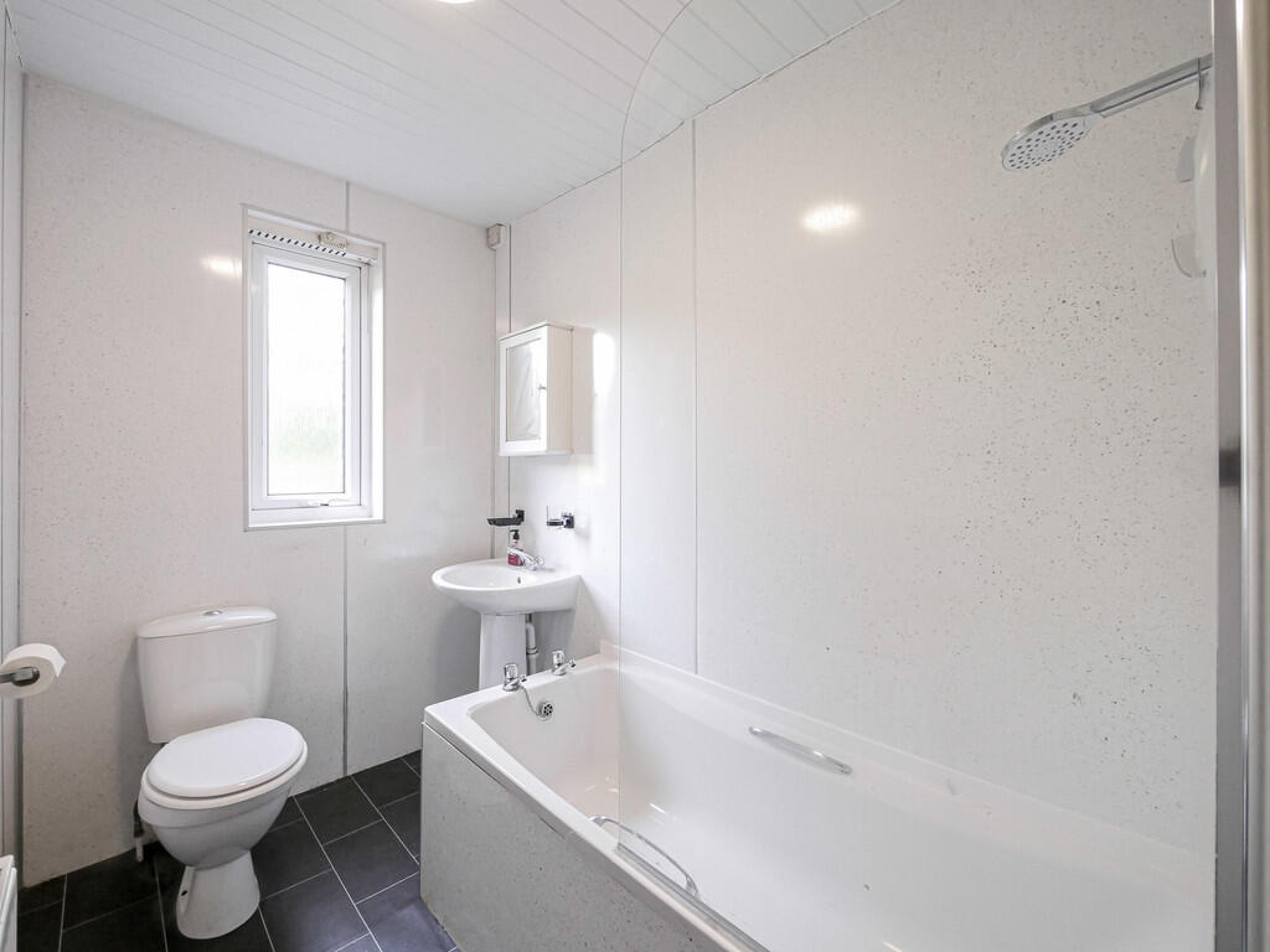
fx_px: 514
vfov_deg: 85.7
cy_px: 476
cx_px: 635
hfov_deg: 102.1
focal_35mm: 14
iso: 2000
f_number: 4
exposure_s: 1/60
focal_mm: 7
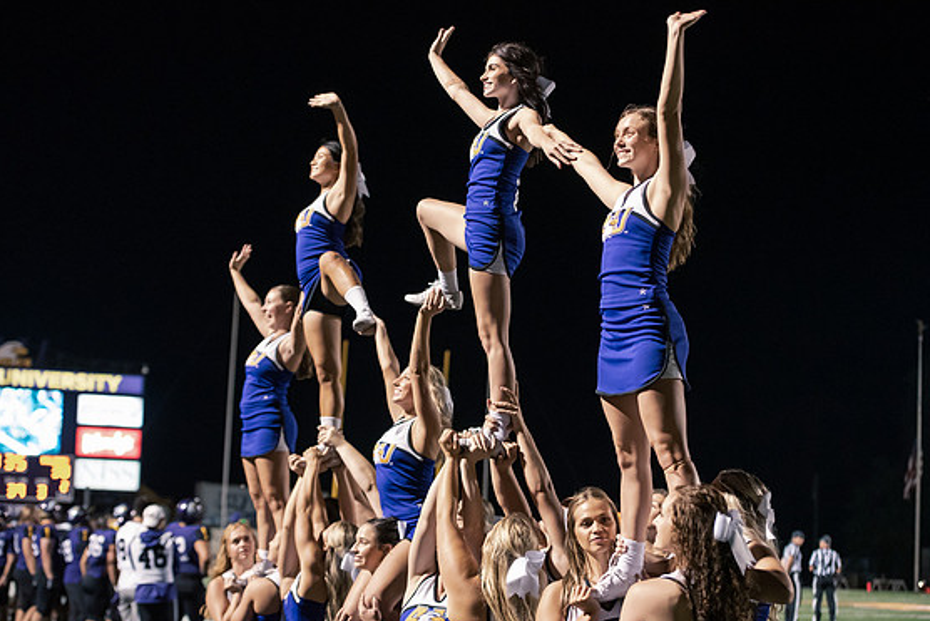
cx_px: 478
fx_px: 1886
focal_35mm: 73
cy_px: 307
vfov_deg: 18.7
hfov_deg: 27.7
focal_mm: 70
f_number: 3.5
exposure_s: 1/500
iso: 6400
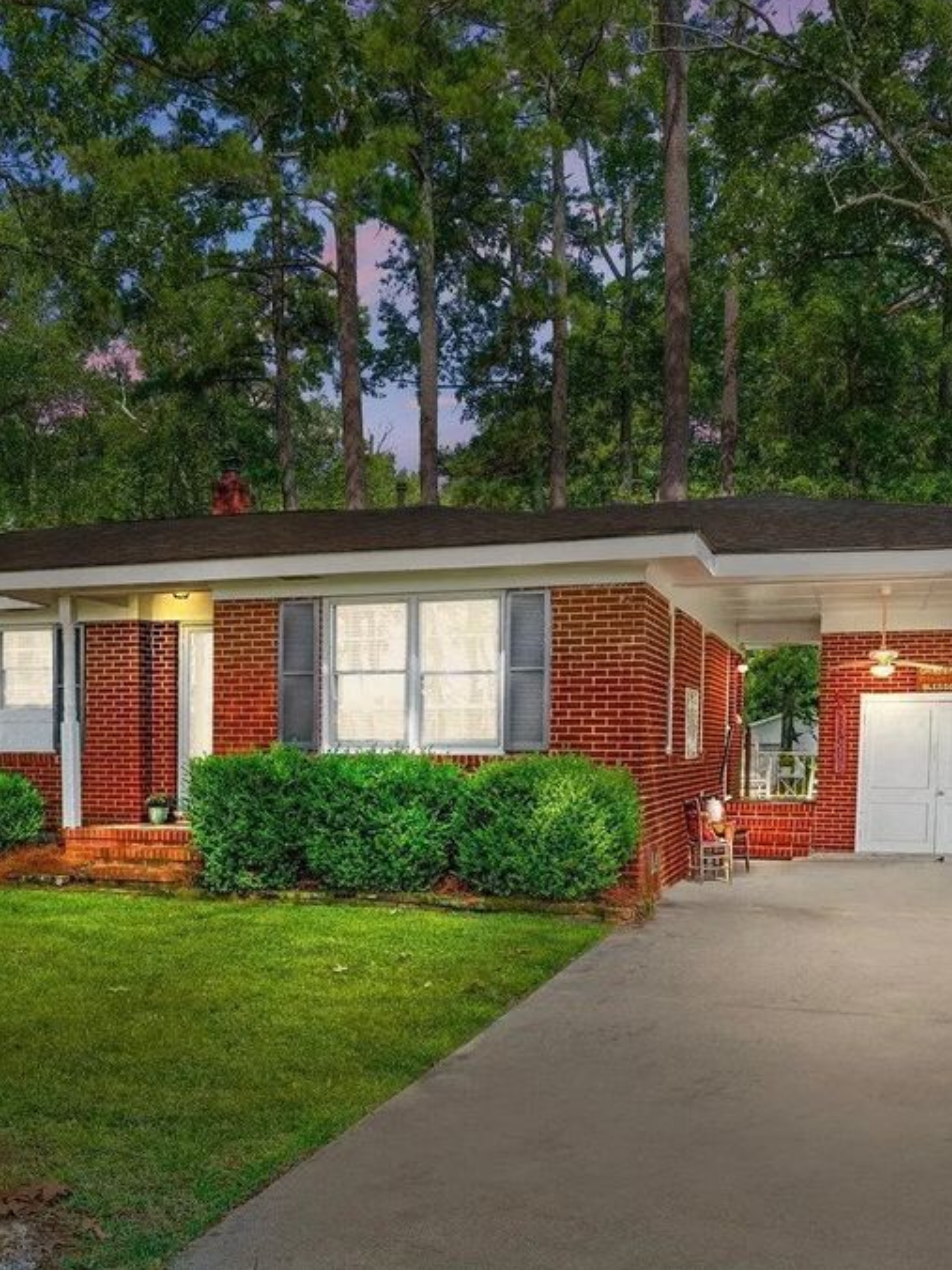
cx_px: 359
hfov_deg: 40.4
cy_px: 631
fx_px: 1283
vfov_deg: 52.6
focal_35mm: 35
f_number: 8
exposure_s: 1/200
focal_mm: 24
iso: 250
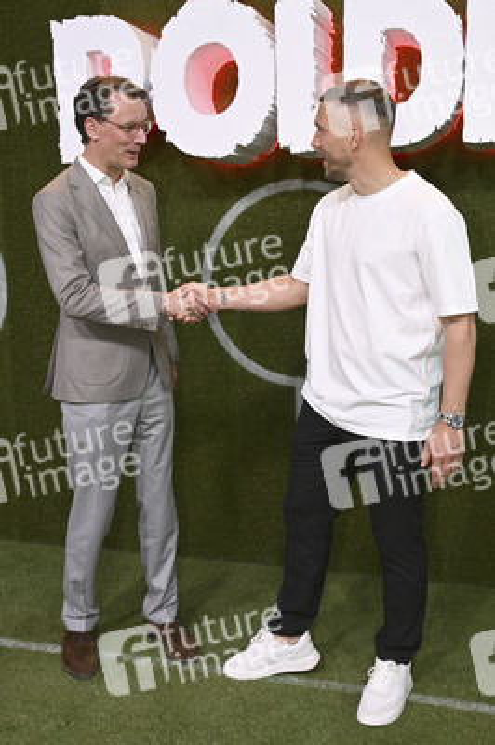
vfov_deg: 49.6
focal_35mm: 39
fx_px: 806
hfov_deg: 34.2
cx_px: 248
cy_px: 372
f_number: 5
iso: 1600
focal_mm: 39
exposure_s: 1/250
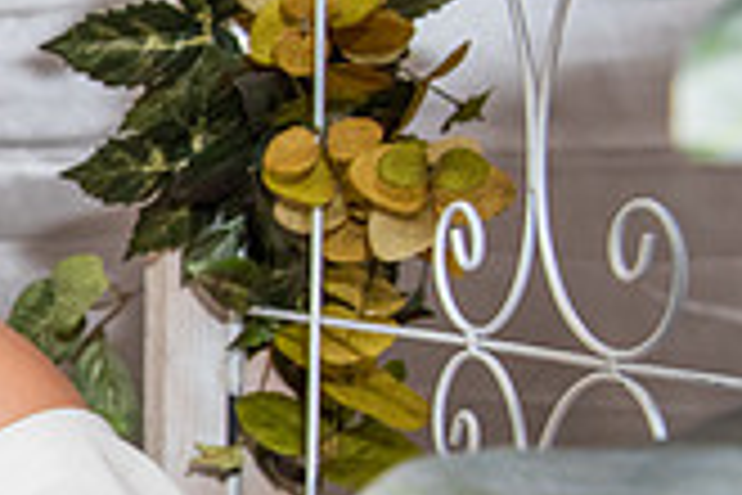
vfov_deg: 14.4
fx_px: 1958
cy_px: 340
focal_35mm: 95
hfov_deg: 17.8
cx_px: -535
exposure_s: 1/125
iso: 1600
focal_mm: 27
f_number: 4.5
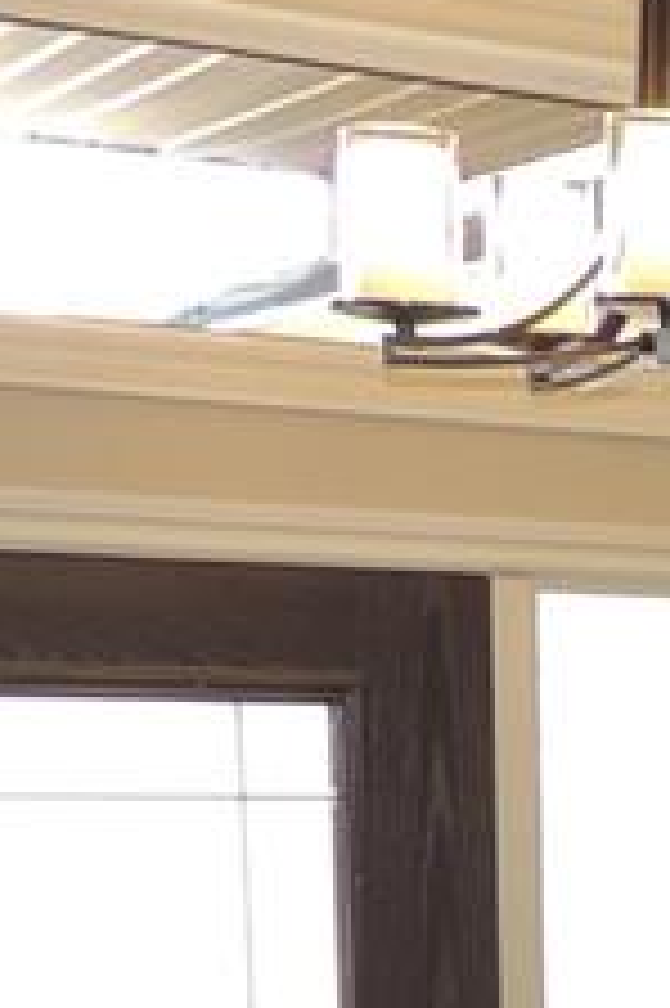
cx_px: 1434
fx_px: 3187
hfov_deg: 10.7
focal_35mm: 114
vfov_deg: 16.8
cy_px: 1372
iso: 100
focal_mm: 4.3
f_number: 3
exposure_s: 1/40
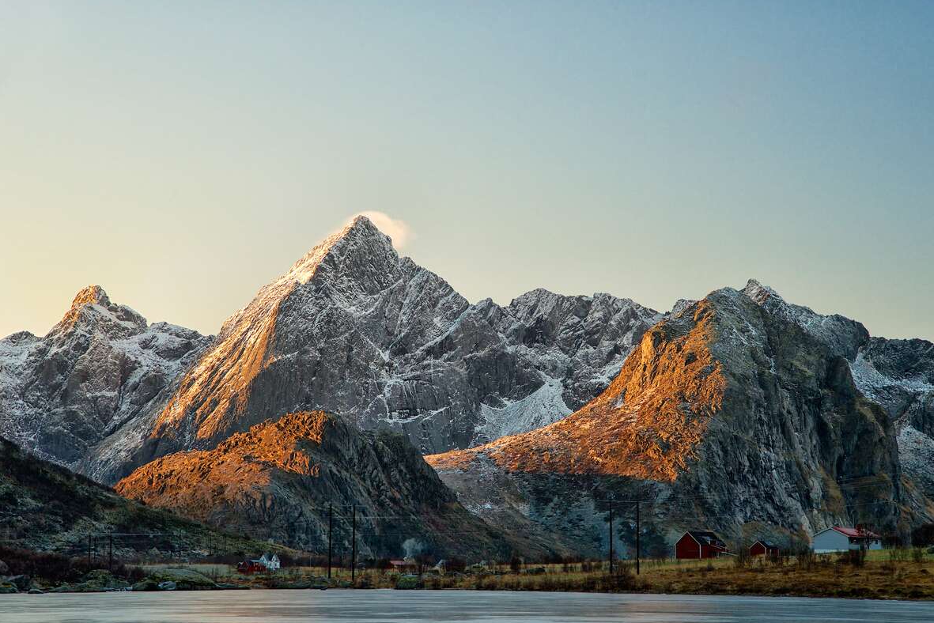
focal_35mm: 103
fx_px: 2673
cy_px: 318
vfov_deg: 13.3
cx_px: 505
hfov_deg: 19.8
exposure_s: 1/200
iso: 1000
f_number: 7.1
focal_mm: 95
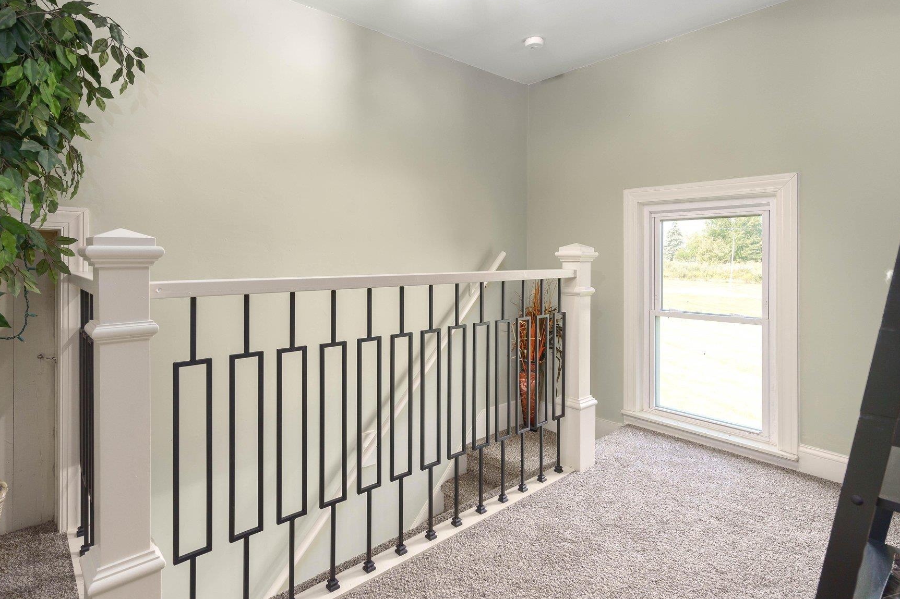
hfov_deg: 86.9
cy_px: 256
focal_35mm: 19
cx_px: 430
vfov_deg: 64.2
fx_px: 475
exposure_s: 1/160
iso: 400
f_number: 7.1
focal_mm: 16
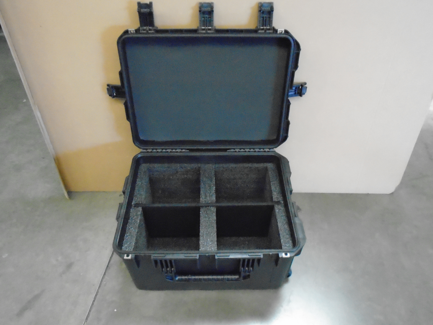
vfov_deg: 53.1
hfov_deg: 67.3
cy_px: 162
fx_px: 325
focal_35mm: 26
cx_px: 216
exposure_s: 1/40
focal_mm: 4.6
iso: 1600
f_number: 3.2
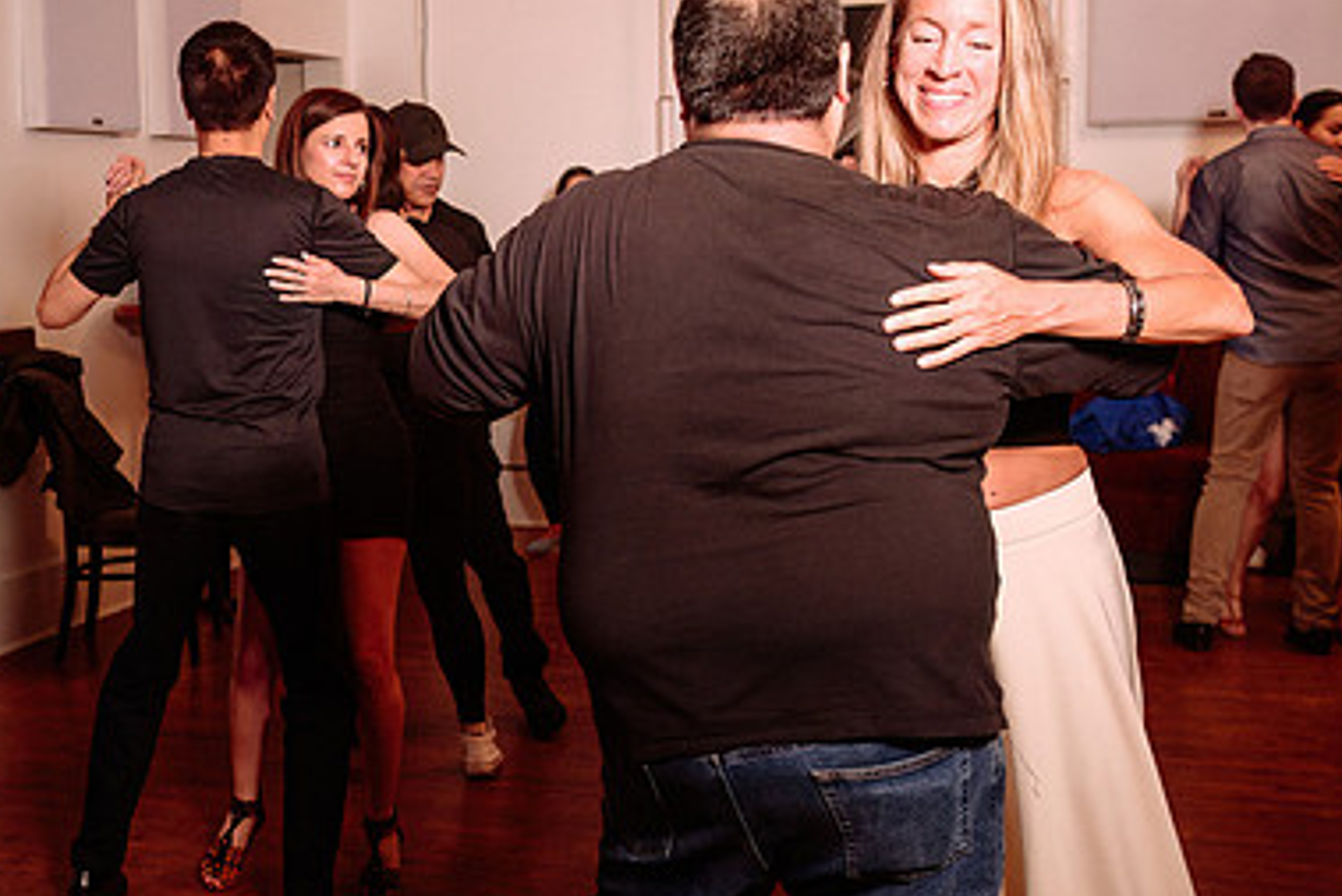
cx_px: 424
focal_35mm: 56
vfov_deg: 24.2
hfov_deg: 35.2
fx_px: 2088
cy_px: 423
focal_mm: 29
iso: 800
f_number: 2.8
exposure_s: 1/160
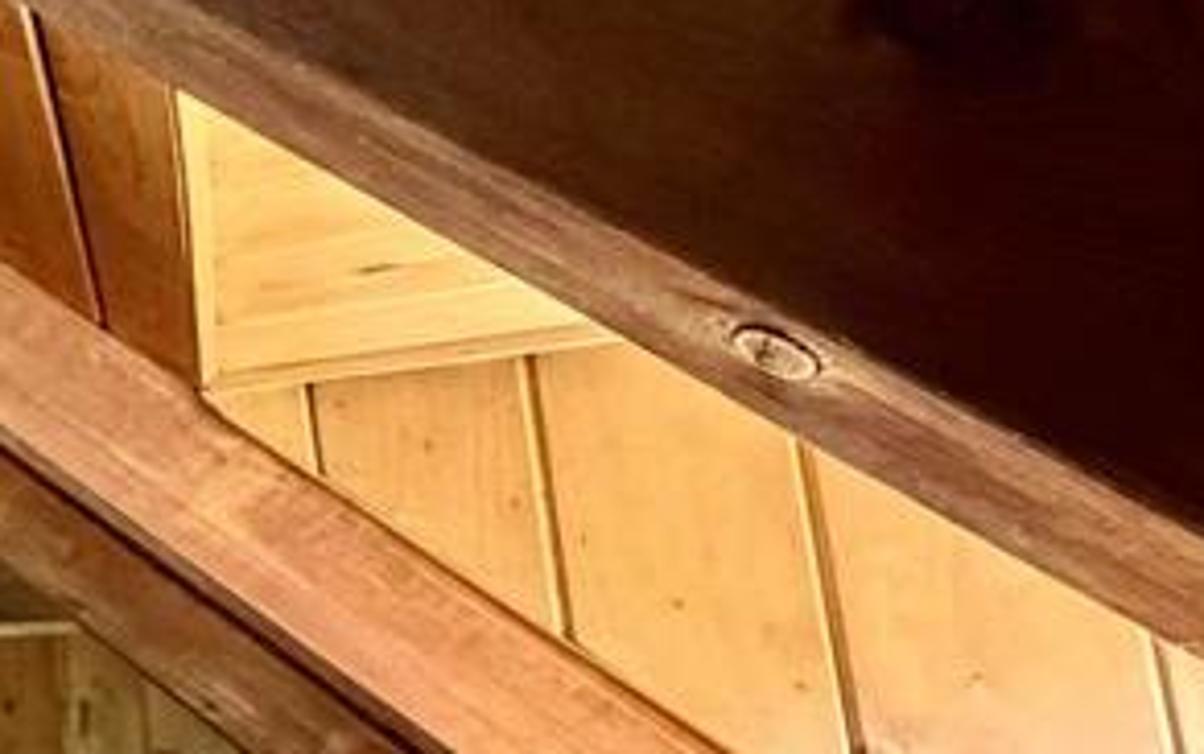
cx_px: -862
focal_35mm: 52
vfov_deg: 24.5
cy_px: 622
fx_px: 1708
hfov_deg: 23.6
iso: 800
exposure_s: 1/60
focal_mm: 2.22
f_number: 2.2
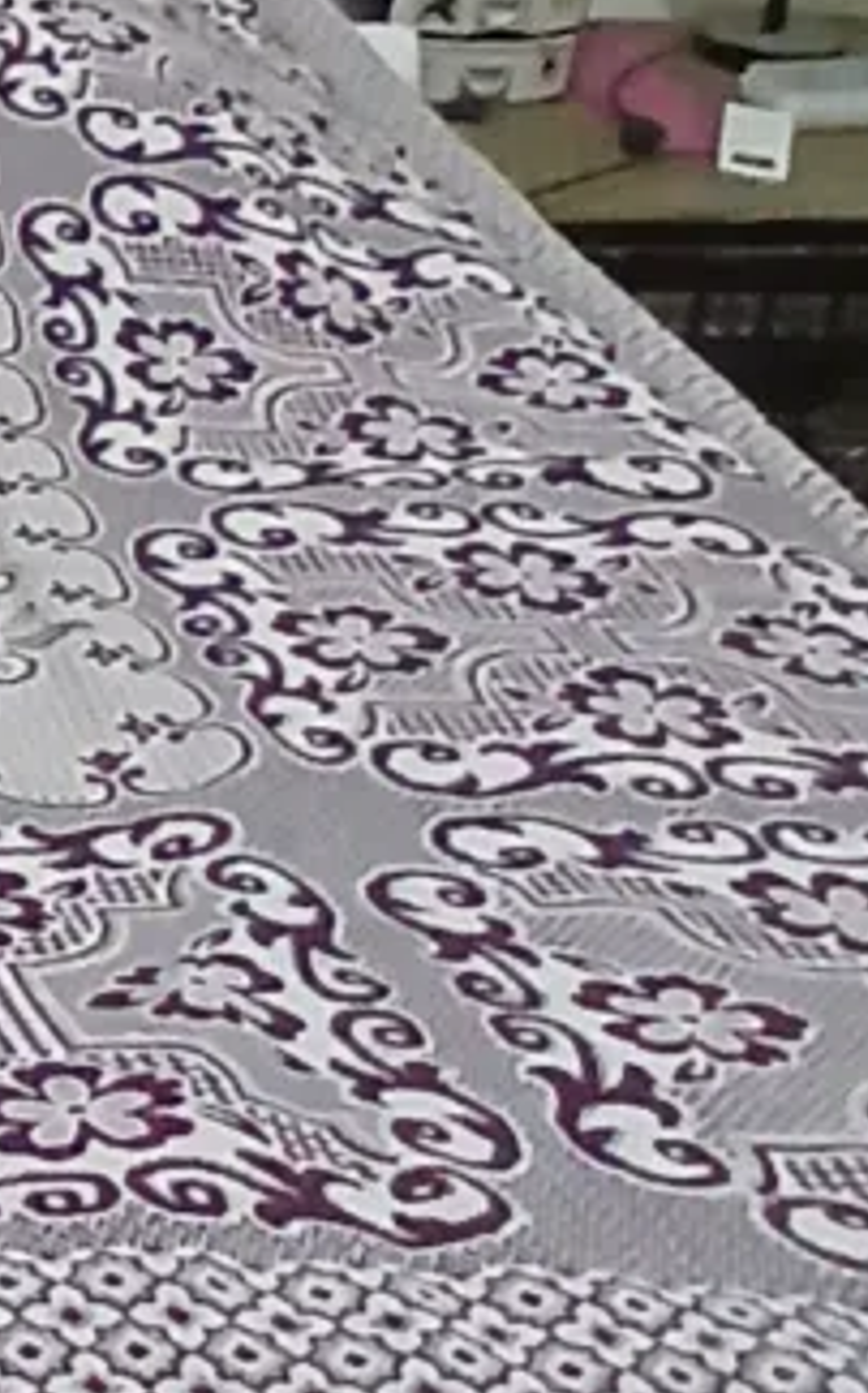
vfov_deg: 26.7
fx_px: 2882
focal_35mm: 76
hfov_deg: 13.6
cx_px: -1066
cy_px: 320
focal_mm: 1.4
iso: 640
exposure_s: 1/20
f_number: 2.2
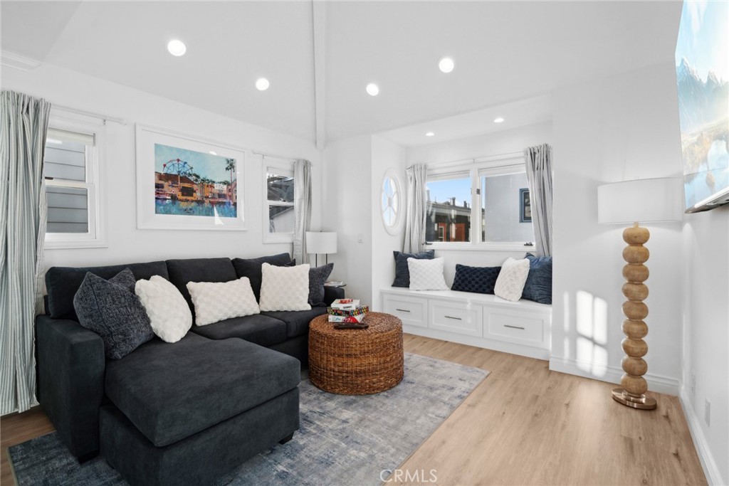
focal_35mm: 16
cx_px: 364
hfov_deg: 96.7
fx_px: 324
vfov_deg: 73.8
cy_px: 243
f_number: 8
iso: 400
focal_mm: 16
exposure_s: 1/100
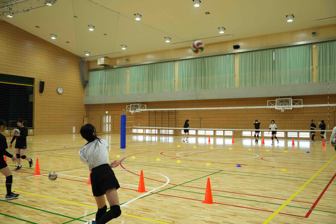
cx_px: 168
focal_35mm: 33
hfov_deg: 57.2
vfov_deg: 40.0
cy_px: 112
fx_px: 308
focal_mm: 33
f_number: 2.8
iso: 3200
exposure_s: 1/200
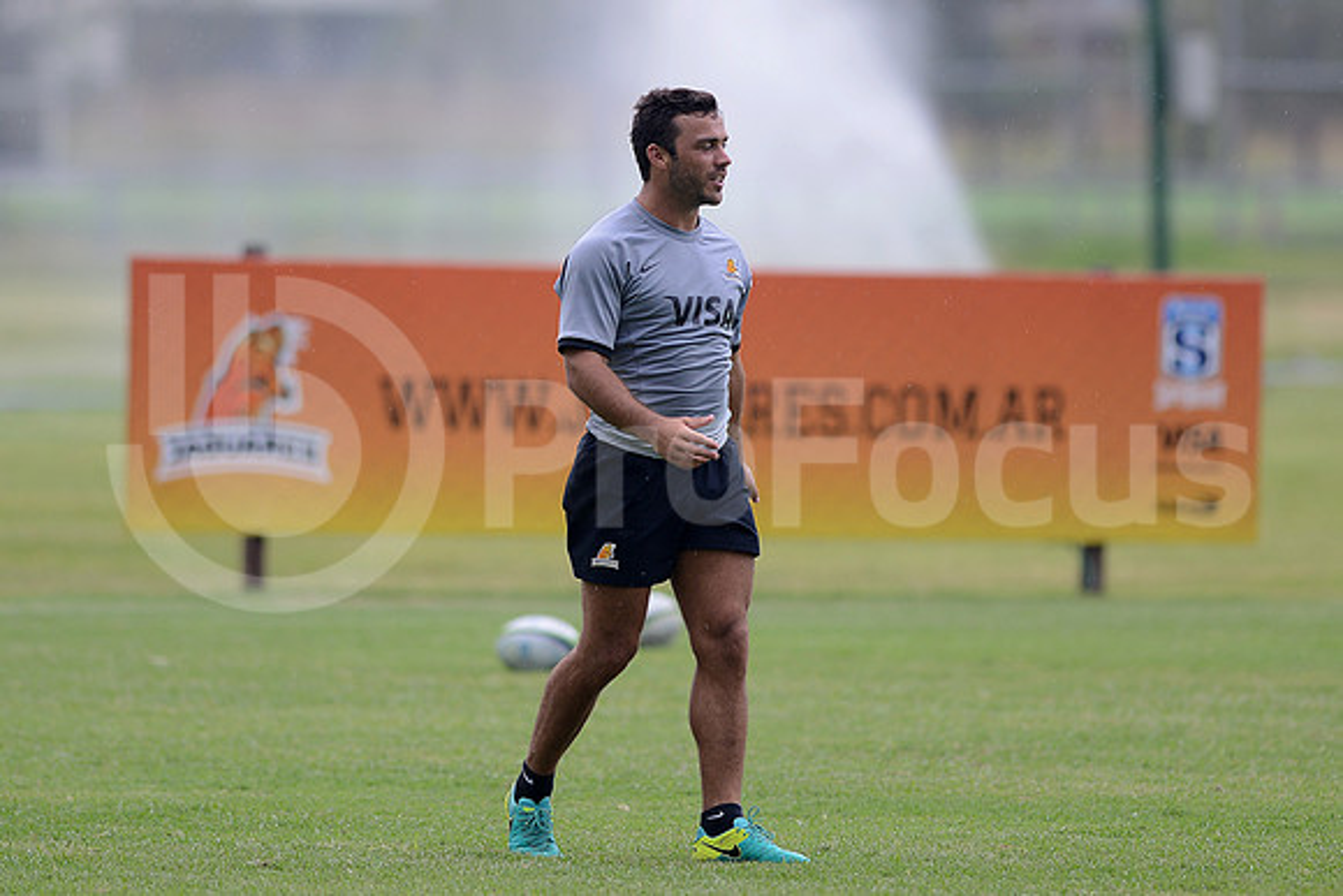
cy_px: 448
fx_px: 11194
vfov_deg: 4.6
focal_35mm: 300
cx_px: 672
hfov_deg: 6.9
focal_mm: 300
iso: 200
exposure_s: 1/1000
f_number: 2.8
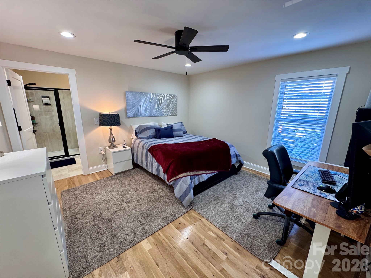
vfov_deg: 85.7
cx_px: 186
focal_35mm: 14
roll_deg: -0.1
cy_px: 139
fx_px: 150
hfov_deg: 102.1
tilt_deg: -13.5
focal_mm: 2.22
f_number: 2.2
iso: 200
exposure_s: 1/60
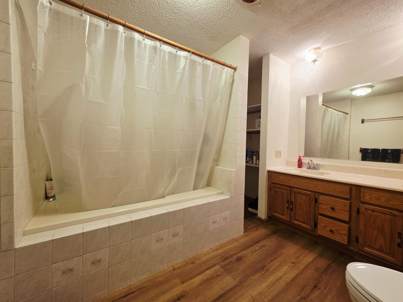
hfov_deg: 106.2
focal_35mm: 13
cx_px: 202
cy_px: 151
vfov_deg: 89.9
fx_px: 151
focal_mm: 2.2
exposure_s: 1/120
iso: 250
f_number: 1.9
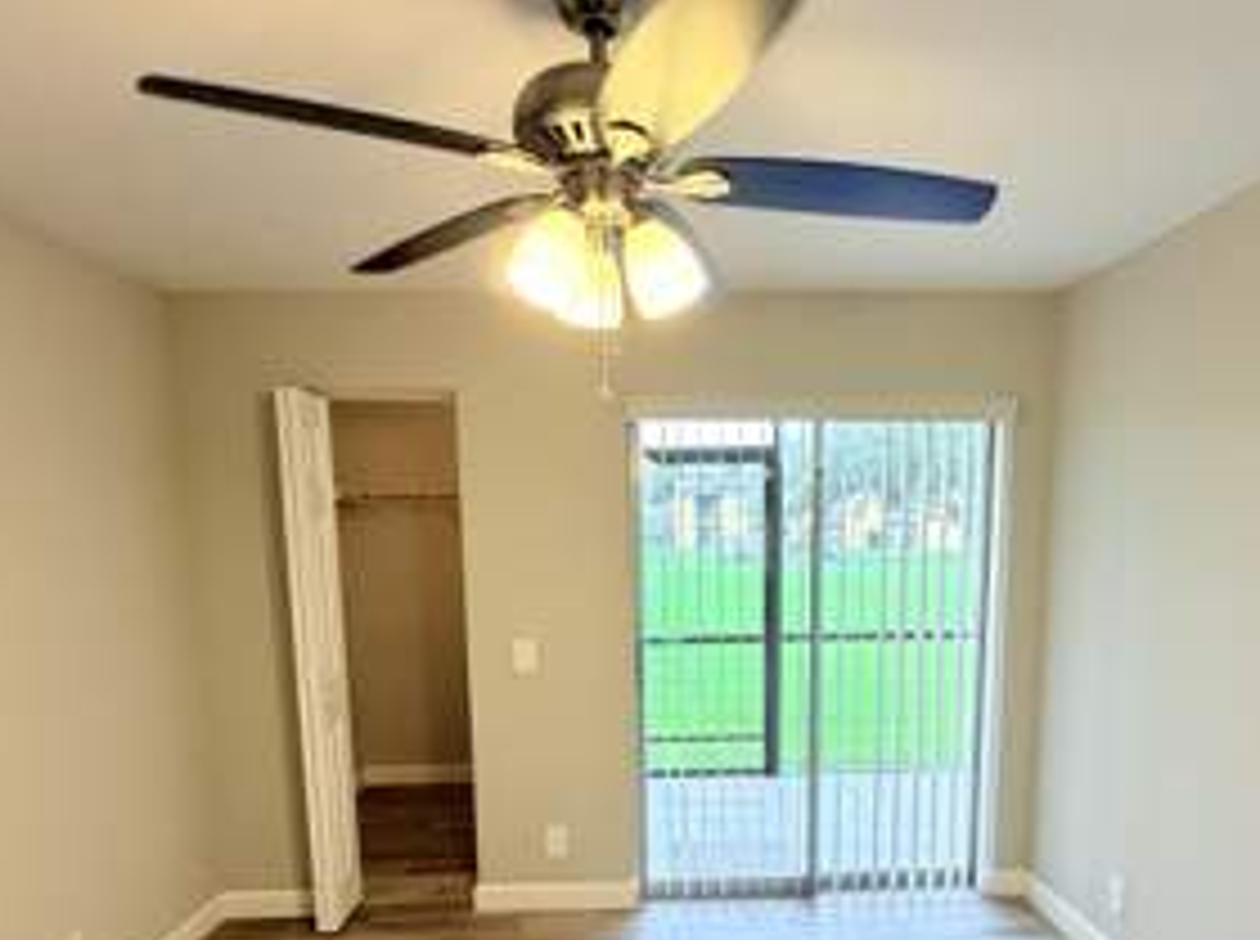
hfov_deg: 71.5
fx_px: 872
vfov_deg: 55.0
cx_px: 693
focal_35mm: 24
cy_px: 659
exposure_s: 1/120
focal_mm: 2.22
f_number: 2.2
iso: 250
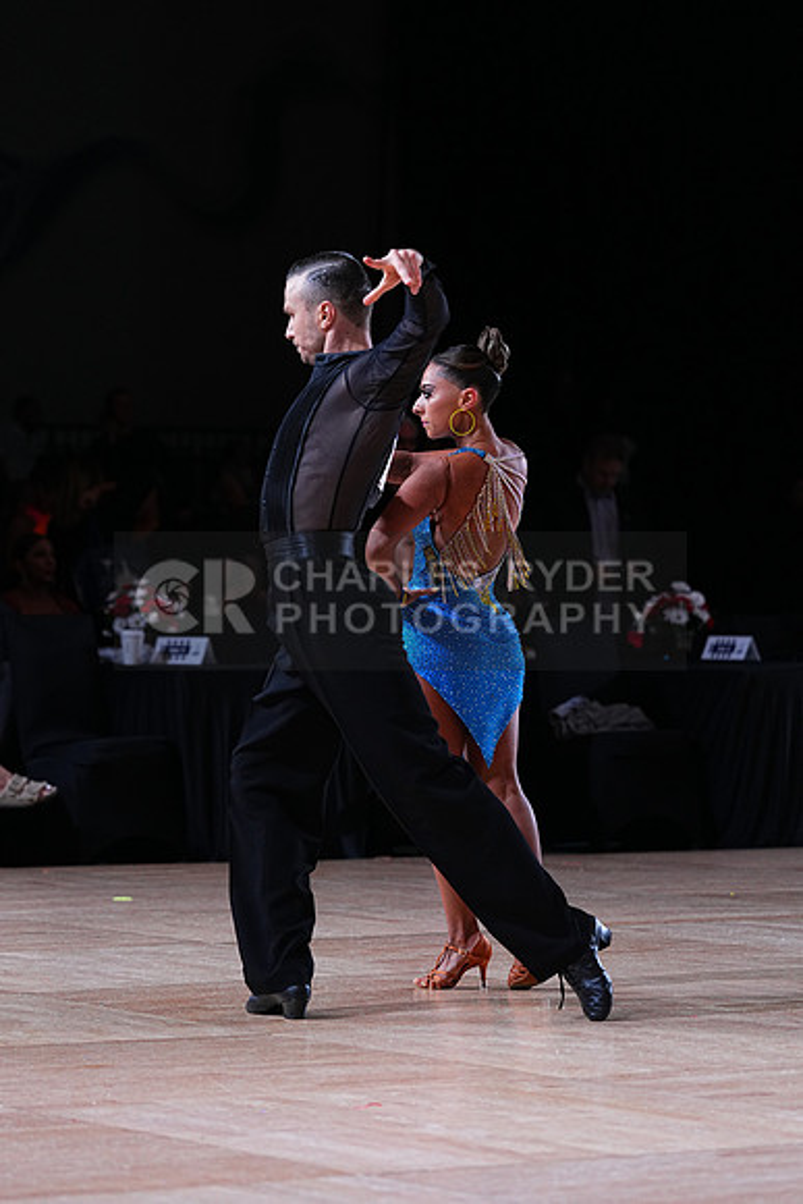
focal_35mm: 135
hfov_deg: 10.2
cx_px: 402
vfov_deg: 15.2
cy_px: 602
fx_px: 4514
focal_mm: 135
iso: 1600
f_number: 4
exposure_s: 1/500
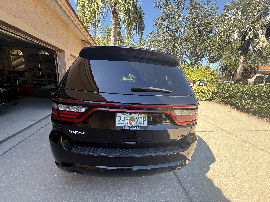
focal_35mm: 14
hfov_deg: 102.1
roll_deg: -2.8
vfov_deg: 85.7
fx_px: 109
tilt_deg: -12.5
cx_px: 135
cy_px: 101
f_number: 2.2
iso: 64
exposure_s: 1/221
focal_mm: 2.22
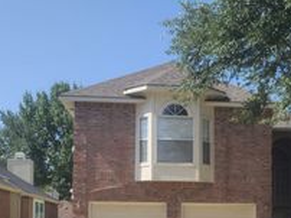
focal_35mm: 62
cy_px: 210
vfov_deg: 22.8
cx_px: 209
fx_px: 521
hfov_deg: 30.8
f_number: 1.8
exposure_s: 1/699
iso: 16
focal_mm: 7
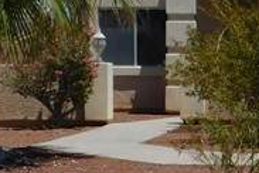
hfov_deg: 11.3
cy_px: 85
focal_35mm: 175
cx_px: 392
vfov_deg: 7.8
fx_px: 1259
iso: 125
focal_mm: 5.3
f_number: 6.4
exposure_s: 1/1000
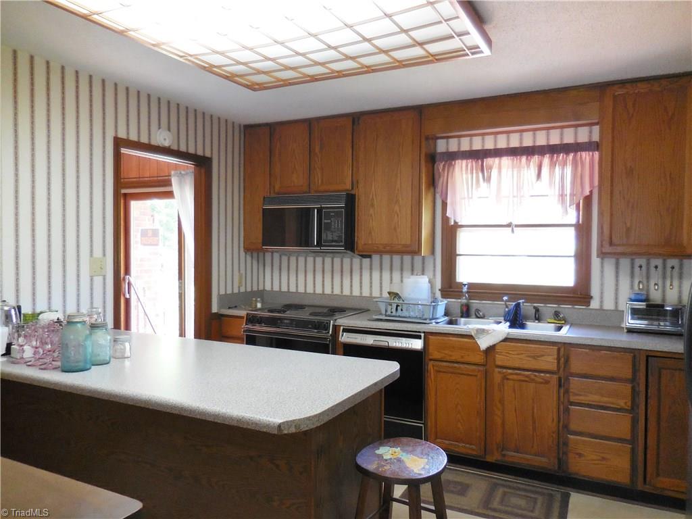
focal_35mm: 25
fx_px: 500
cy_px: 260
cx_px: 346
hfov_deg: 69.4
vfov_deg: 54.9
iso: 360
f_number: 3.3
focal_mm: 4.5
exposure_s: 1/30
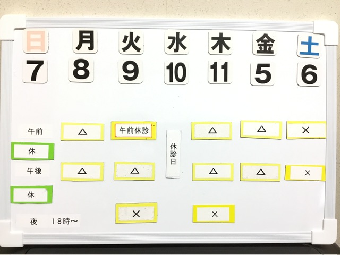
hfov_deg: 58.4
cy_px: 128
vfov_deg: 45.4
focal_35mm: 31
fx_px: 304
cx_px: 170
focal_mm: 3.3
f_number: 2.4
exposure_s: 1/30
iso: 32
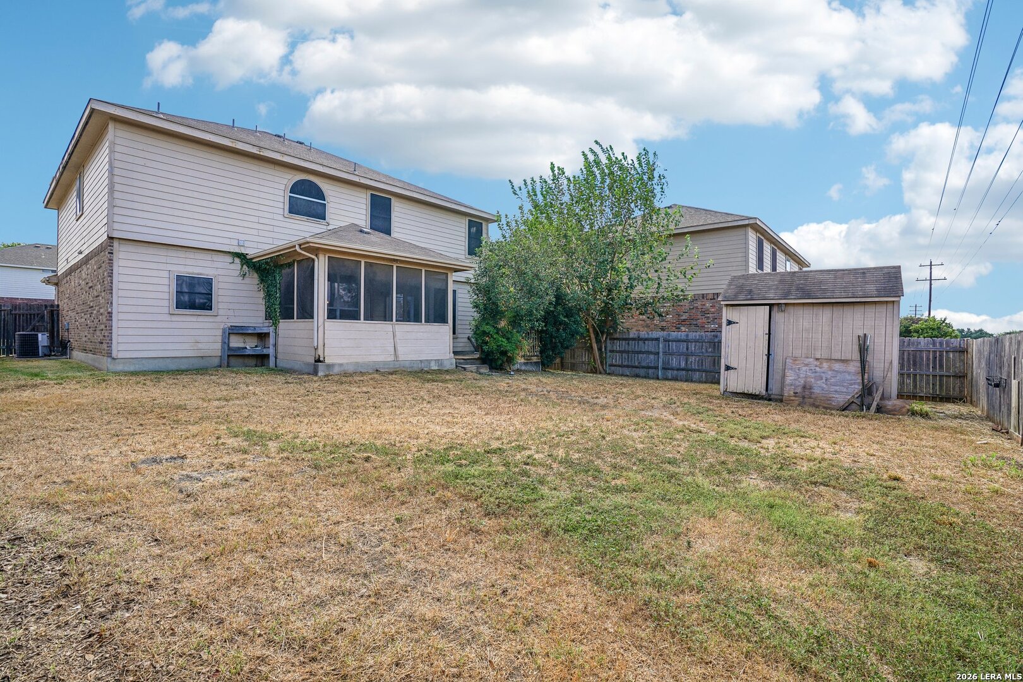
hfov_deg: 96.7
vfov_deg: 73.7
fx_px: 455
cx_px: 512
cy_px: 341
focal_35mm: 16
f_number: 8
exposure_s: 1/320
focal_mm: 16
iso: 200
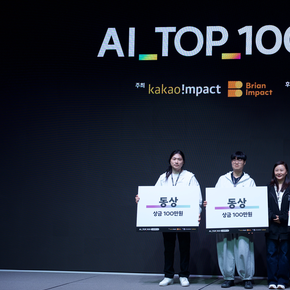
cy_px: 155
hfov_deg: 24.5
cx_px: 271
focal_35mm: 68
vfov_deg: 25.4
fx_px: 645
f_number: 2.8
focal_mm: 42
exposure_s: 1/200
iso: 320
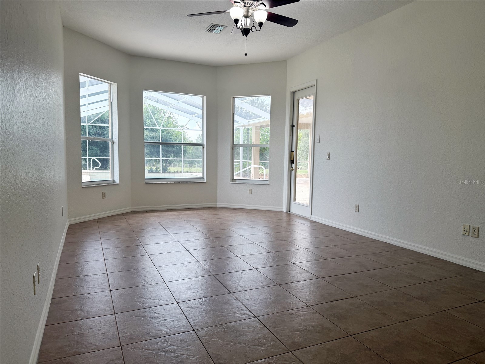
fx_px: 336
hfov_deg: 71.6
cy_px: 182
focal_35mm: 24
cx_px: 242
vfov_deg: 56.8
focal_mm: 6.76
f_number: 1.78
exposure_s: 1/191
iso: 100
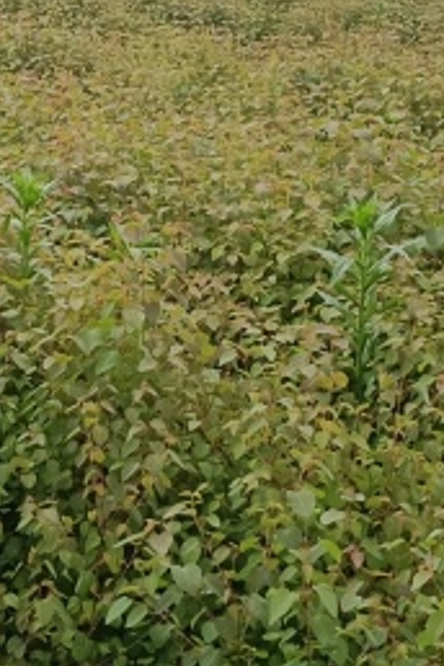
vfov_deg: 22.8
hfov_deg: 15.7
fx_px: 1609
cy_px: 72
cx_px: 129
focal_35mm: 87
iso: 100
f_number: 1.9
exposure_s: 1/114
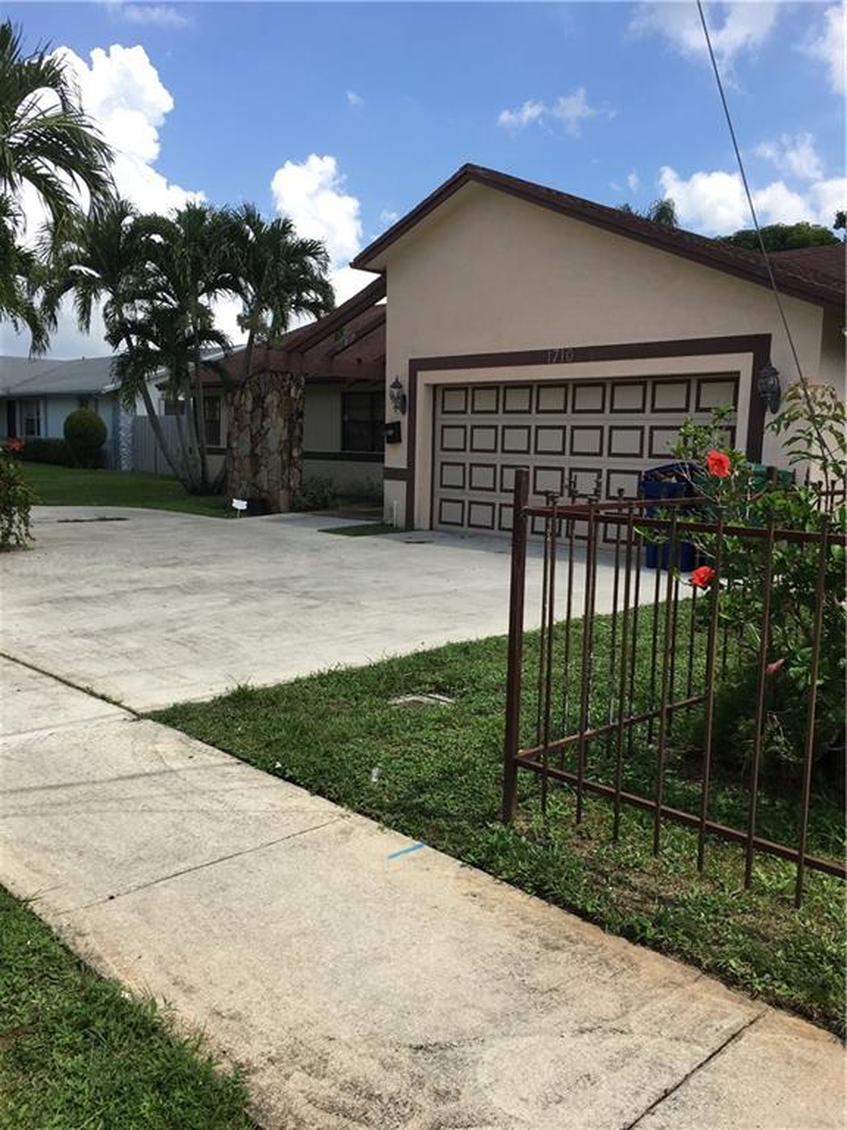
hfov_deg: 48.2
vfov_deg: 61.7
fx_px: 946
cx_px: 424
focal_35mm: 29
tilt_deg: -7.2
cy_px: 565
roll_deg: -0.7
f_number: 2.2
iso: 25
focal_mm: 4.15
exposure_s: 1/1012
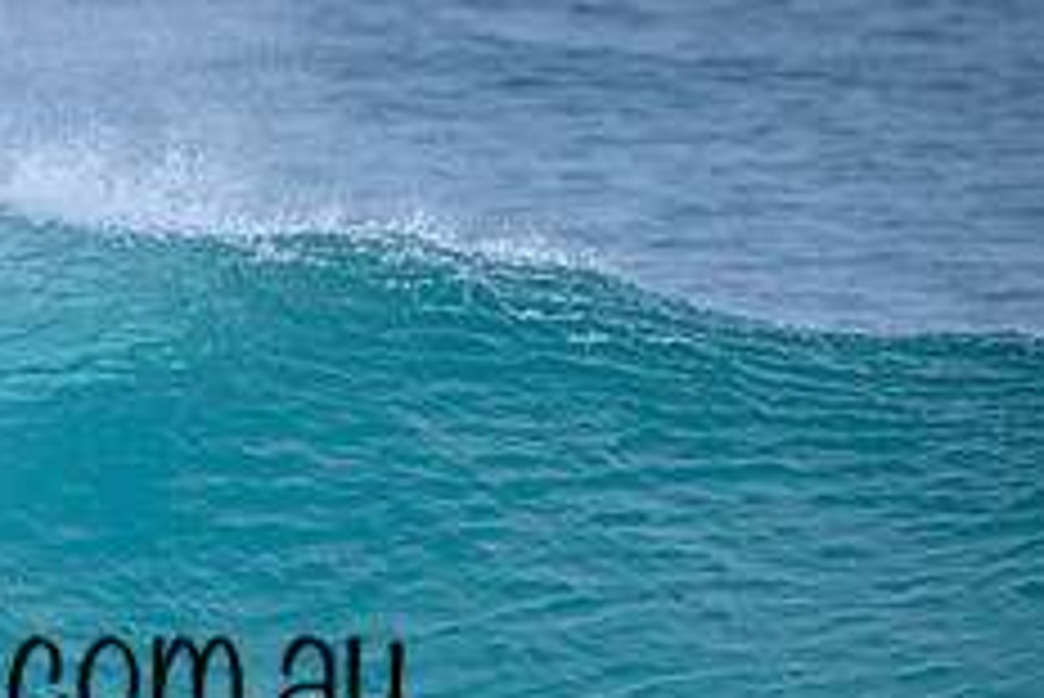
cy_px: 619
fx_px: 58005
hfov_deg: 1.0
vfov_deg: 0.7
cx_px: -72
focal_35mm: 1999
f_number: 6.3
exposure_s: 1/2000
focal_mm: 800
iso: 2200
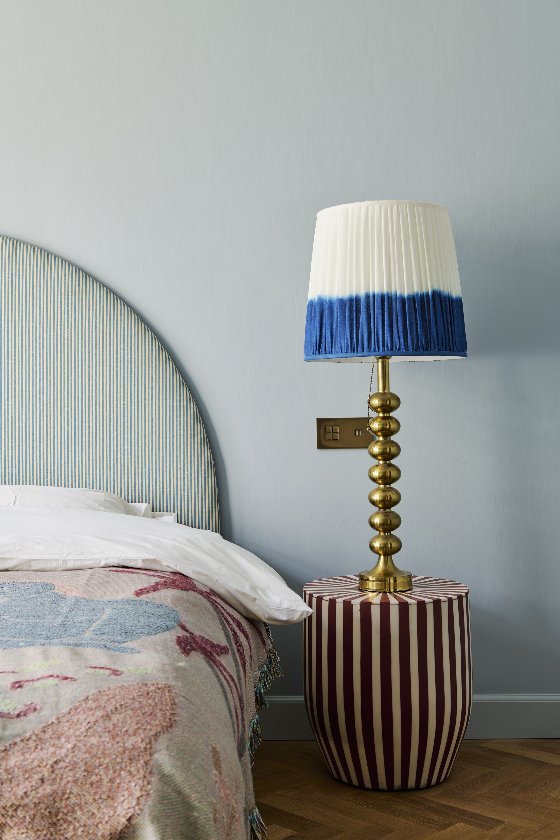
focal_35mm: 48
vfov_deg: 41.1
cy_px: 420
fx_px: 1120
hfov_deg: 28.1
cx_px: 280
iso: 64
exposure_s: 4
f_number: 11
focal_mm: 48
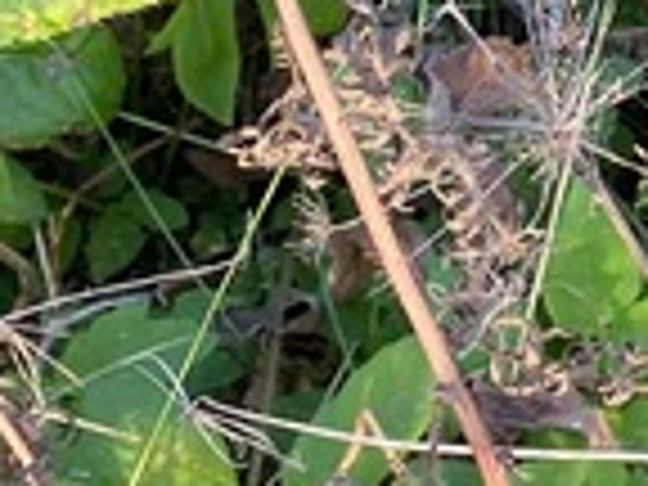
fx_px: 2696
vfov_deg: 9.7
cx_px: 1534
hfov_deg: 11.4
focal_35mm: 144
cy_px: -423
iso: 50
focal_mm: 4.25
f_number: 1.8
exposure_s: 1/122
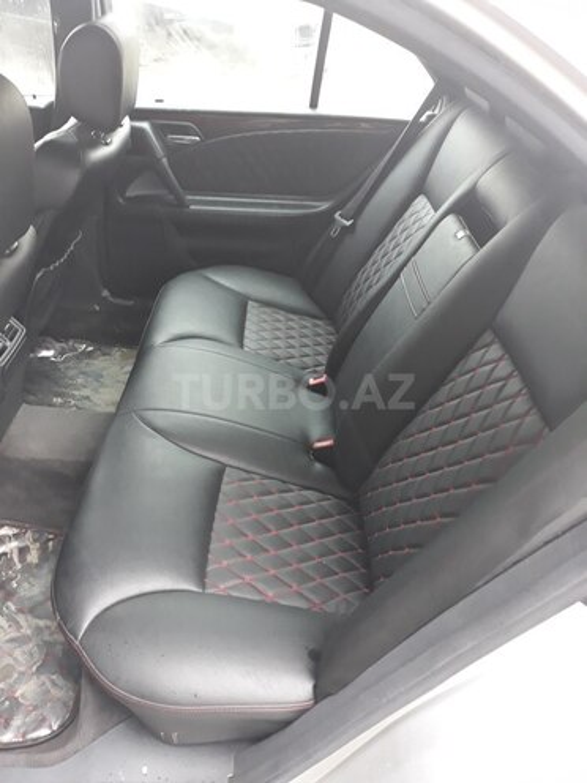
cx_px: 294
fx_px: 610
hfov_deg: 51.4
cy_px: 392
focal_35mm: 27
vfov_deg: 65.3
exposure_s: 1/50
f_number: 1.7
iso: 200
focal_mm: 3.71
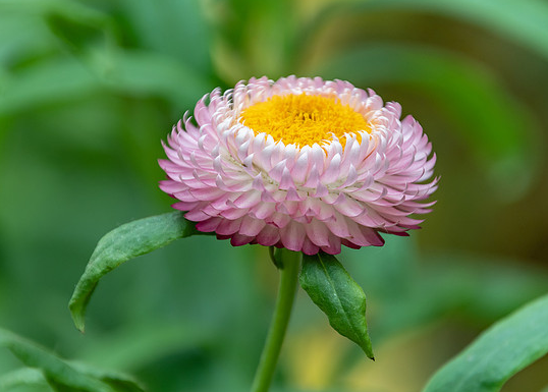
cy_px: 185
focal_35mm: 702
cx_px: 244
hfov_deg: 2.9
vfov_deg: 2.1
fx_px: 10933
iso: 400
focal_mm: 400
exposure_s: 1/500
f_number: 6.3
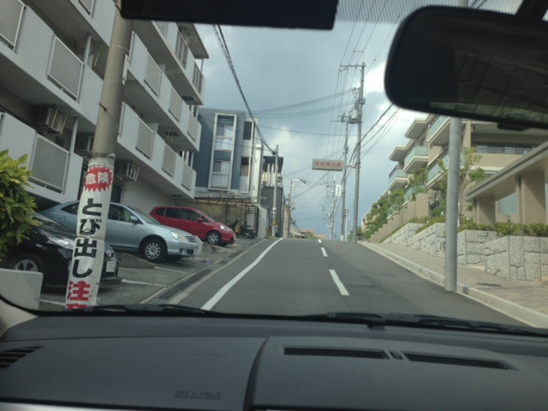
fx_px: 522
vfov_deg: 42.9
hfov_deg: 55.4
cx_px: 274
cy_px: 206
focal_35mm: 33
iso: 50
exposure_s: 1/686
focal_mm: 4.13
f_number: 2.4
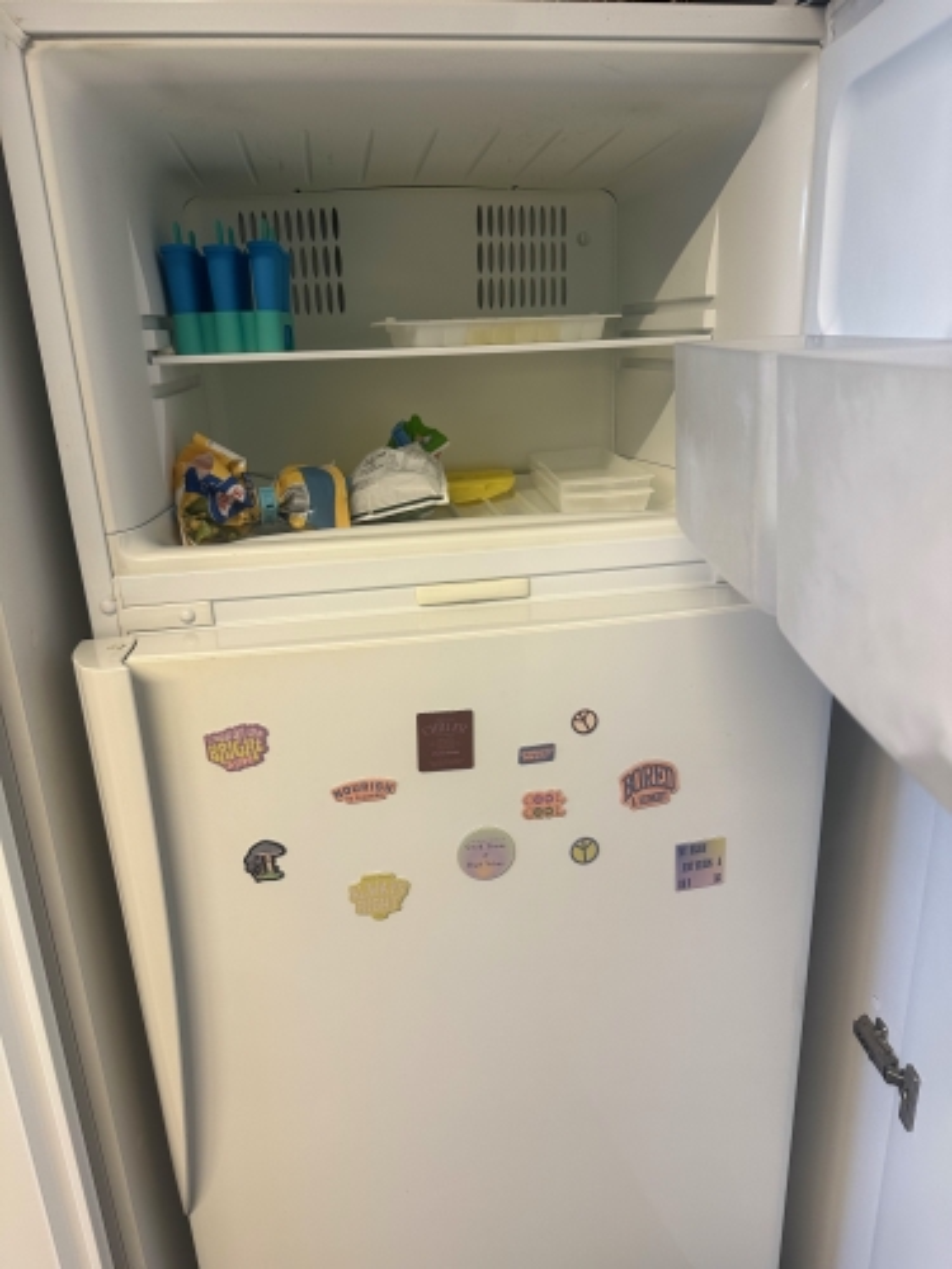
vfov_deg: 71.6
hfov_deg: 56.8
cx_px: 476
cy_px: 634
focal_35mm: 24
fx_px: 880
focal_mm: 6.86
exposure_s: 1/50
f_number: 1.78
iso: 125
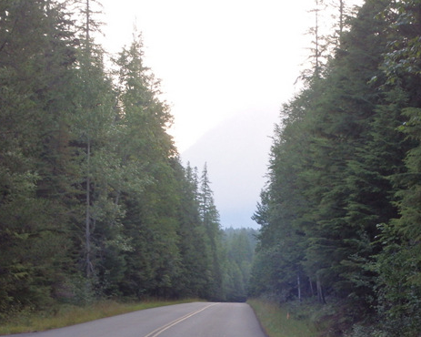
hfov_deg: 24.8
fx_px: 959
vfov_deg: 19.9
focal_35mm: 77
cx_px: 214
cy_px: 168
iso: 200
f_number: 5.7
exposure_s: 1/80
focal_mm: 13.1
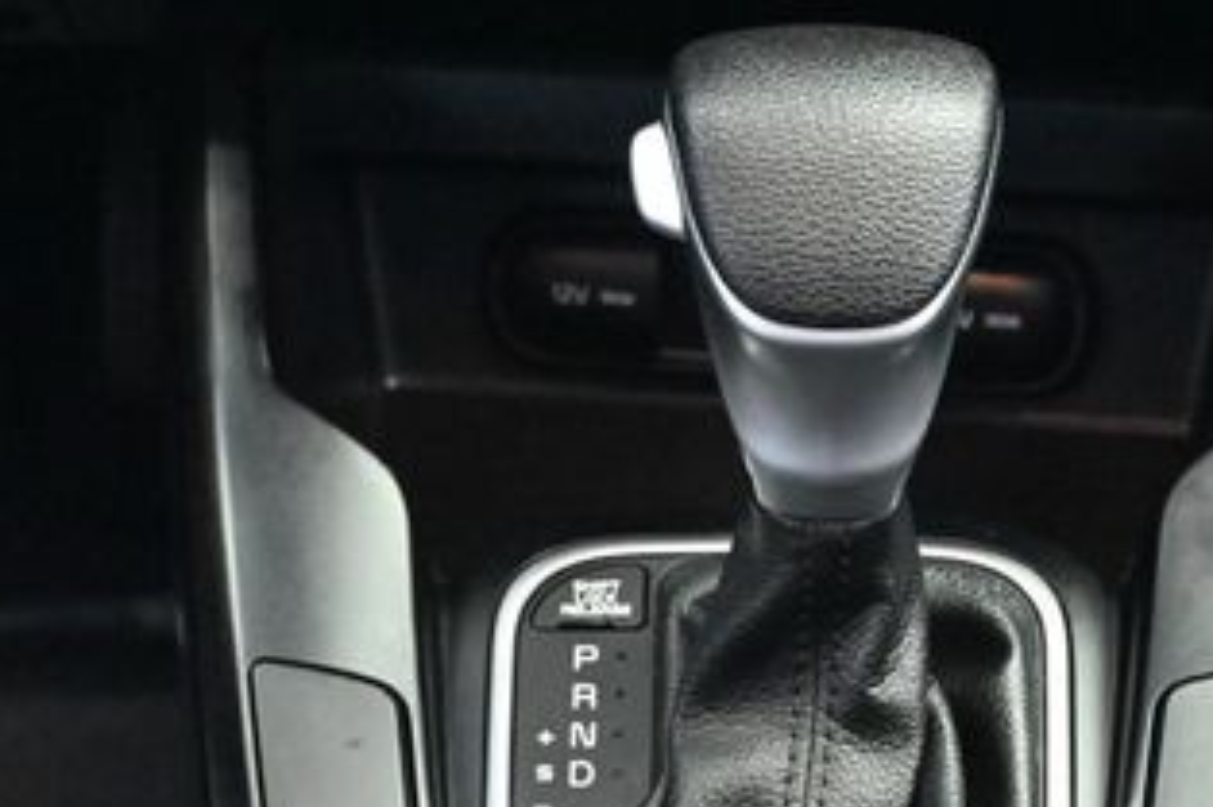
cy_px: 602
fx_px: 3906
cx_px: 792
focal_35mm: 116
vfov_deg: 11.8
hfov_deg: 17.6
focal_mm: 38
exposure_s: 1/25
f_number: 5.6
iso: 12800
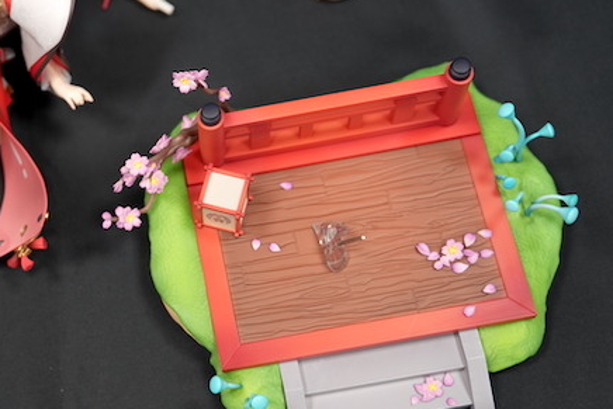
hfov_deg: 29.1
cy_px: 167
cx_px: 135
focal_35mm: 68
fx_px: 1158
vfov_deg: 20.0
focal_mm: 38
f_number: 2.8
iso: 200
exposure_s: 1/40
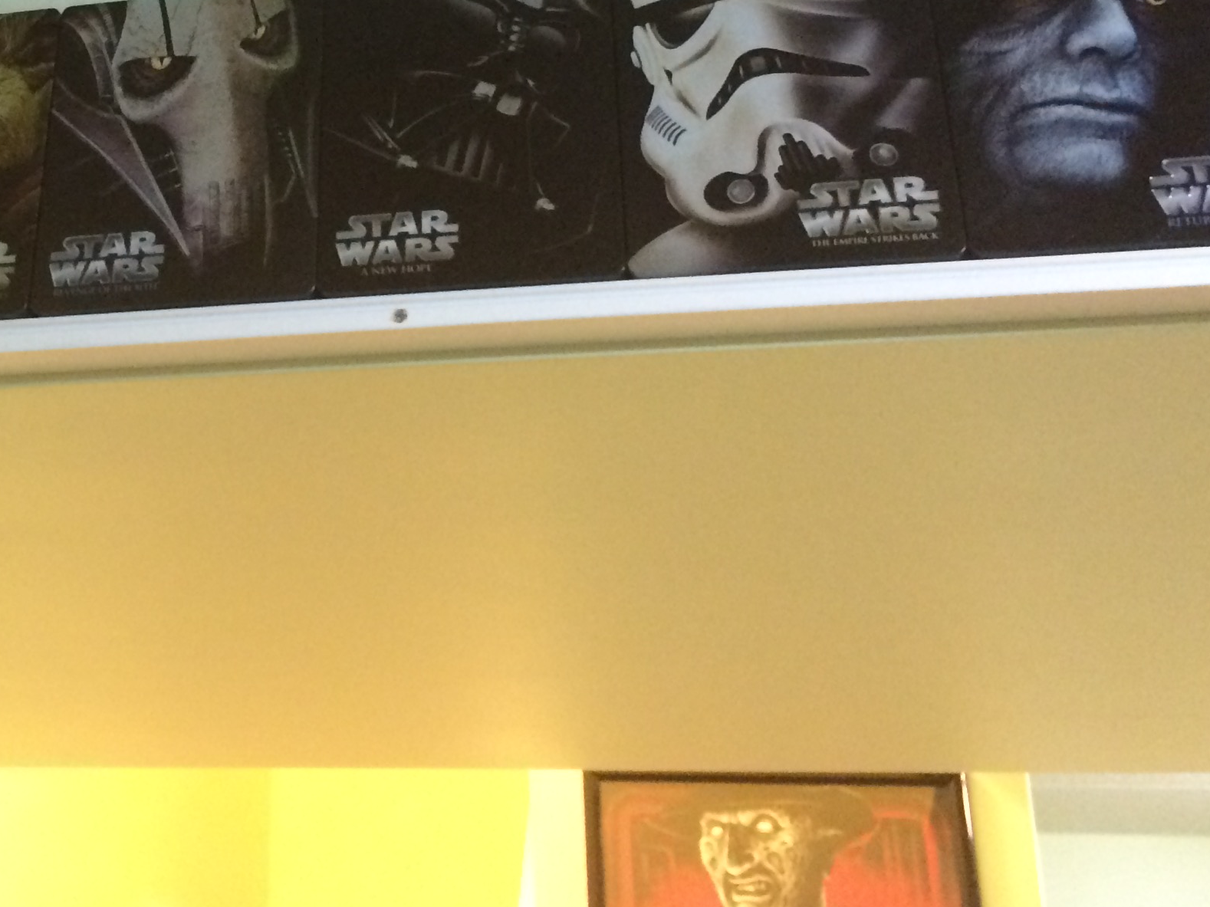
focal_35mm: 60
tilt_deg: +26.1
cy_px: 25
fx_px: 2097
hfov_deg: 30.9
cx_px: 151
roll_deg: -0.1
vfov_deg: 23.5
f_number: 2.2
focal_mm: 4.15
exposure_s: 1/20
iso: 250
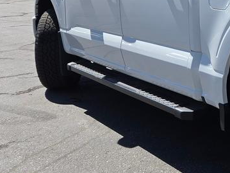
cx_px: 335
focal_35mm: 82
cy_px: 3
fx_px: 545
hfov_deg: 20.7
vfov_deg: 17.6
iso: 25
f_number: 1.8
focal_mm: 5.4
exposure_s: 1/1628
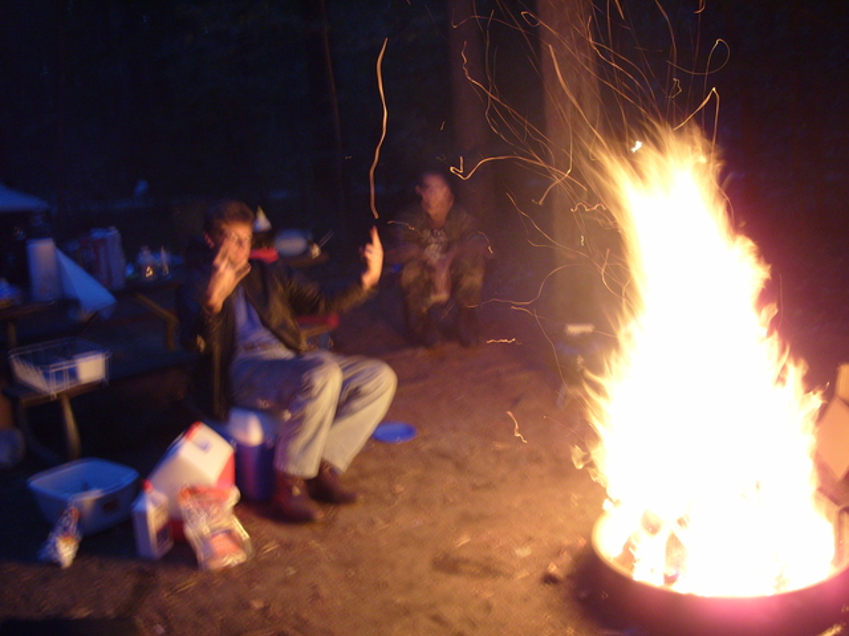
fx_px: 858
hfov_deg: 52.6
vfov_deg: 40.7
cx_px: 424
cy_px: 318
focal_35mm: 35
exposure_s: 1/1.43
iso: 200
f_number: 2.8
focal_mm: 7.8
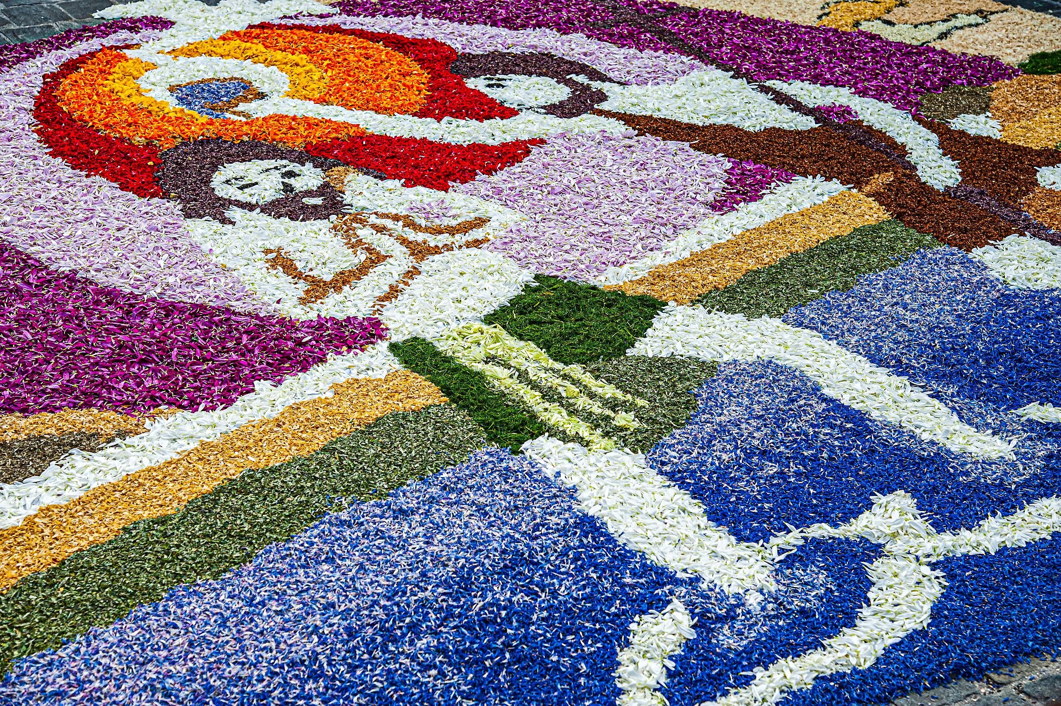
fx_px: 1914
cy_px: 353
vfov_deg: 20.9
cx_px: 530
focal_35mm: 65
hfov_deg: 31.0
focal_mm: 65
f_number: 7.1
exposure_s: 1/320
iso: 250
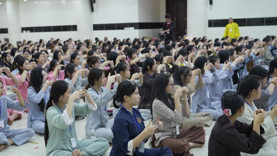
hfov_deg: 44.4
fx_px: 338
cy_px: 87
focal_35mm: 46
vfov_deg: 25.9
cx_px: 112
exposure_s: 1/200
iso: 2500
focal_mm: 35
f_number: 2.8
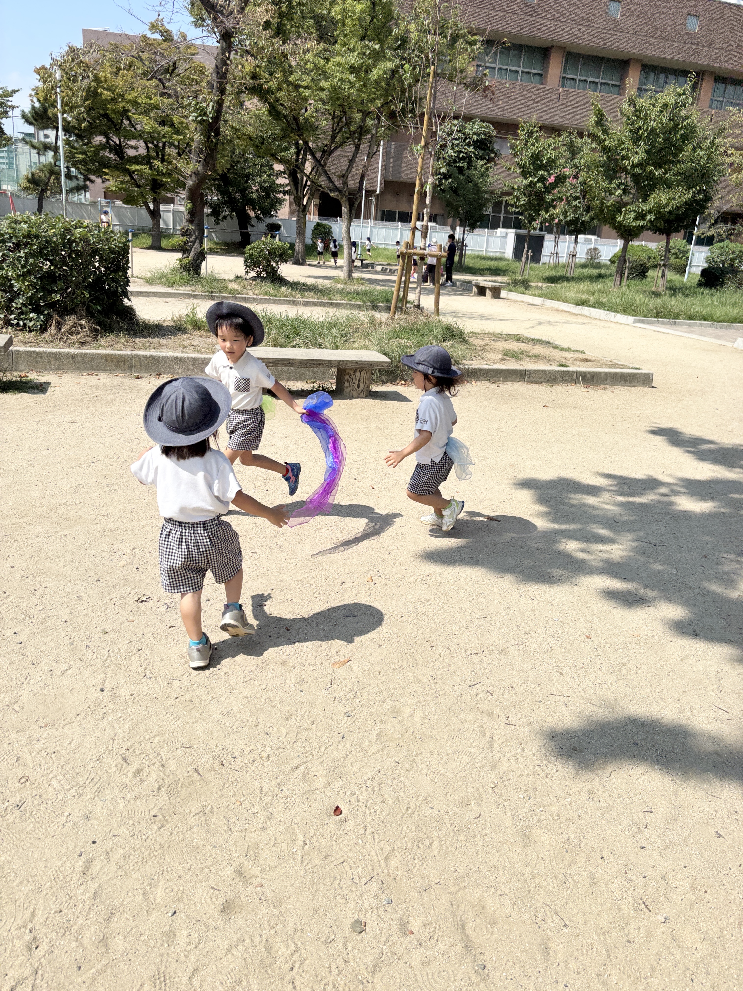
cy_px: 496
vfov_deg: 67.3
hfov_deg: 53.1
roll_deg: -0.7
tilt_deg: -24.8
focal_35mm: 26
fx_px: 744
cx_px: 372
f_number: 1.6
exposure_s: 1/4255
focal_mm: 5.96
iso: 50
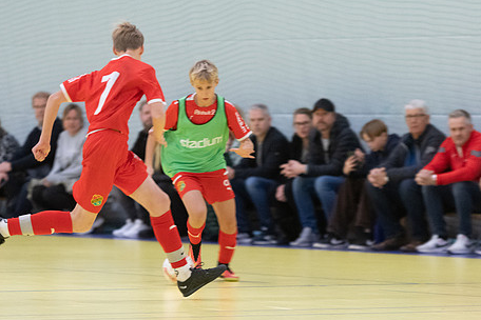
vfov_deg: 4.4
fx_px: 4142
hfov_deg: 6.6
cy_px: 168
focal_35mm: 310
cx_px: 229
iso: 4000
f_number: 3.2
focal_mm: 160
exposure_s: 1/400
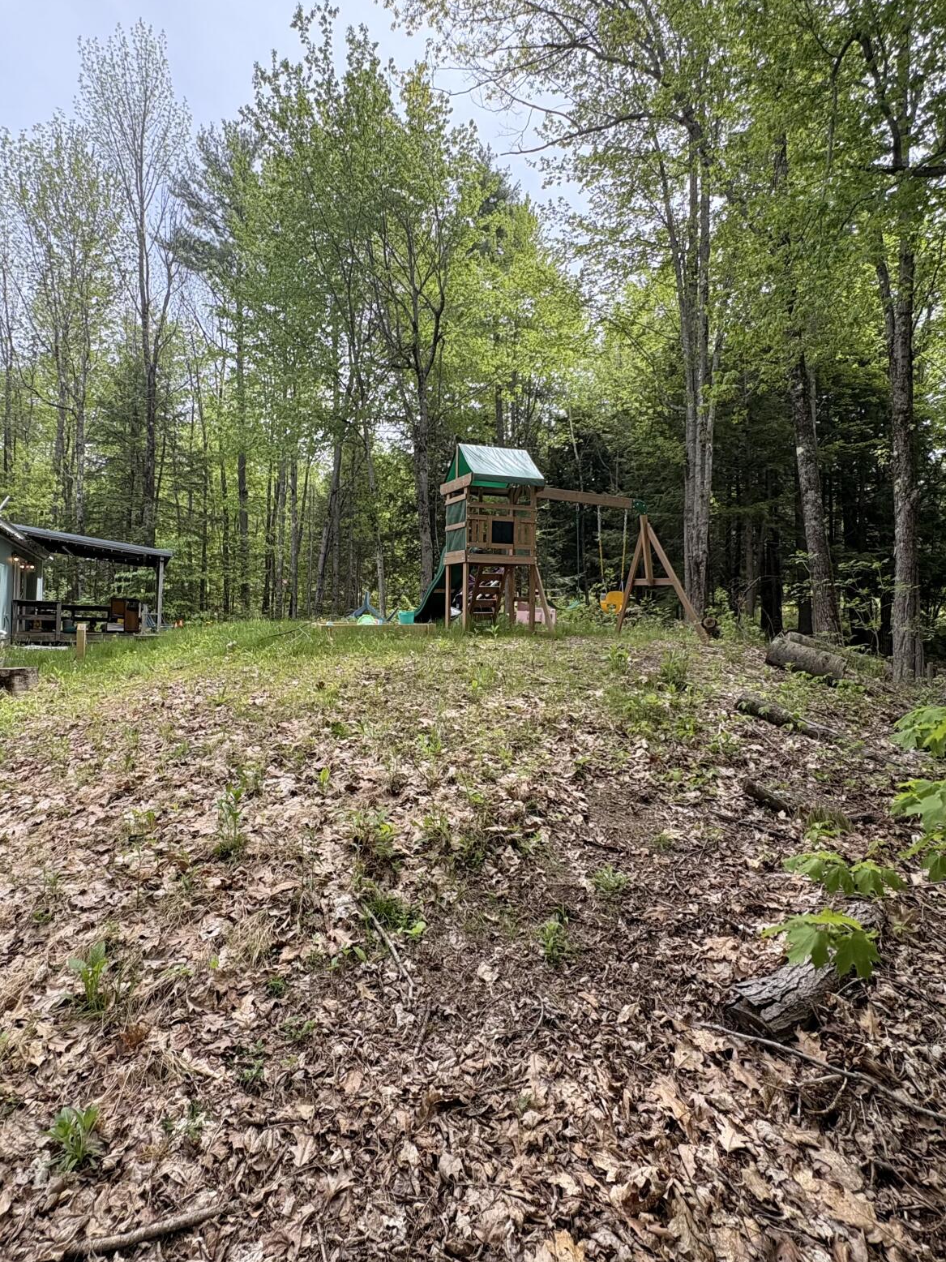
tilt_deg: +2.3
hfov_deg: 71.4
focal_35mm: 18
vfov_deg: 87.7
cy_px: 599
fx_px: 656
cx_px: 426
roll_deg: -1.1
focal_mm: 2.22
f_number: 2.2
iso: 64
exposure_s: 1/383
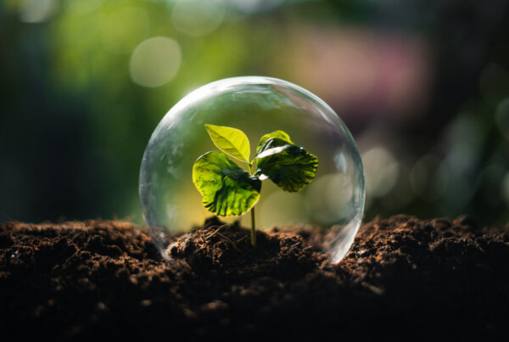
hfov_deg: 39.5
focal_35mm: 50
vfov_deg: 27.1
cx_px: 254
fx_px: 709
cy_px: 171
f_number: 1.8
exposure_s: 1/1000
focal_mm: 50
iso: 64
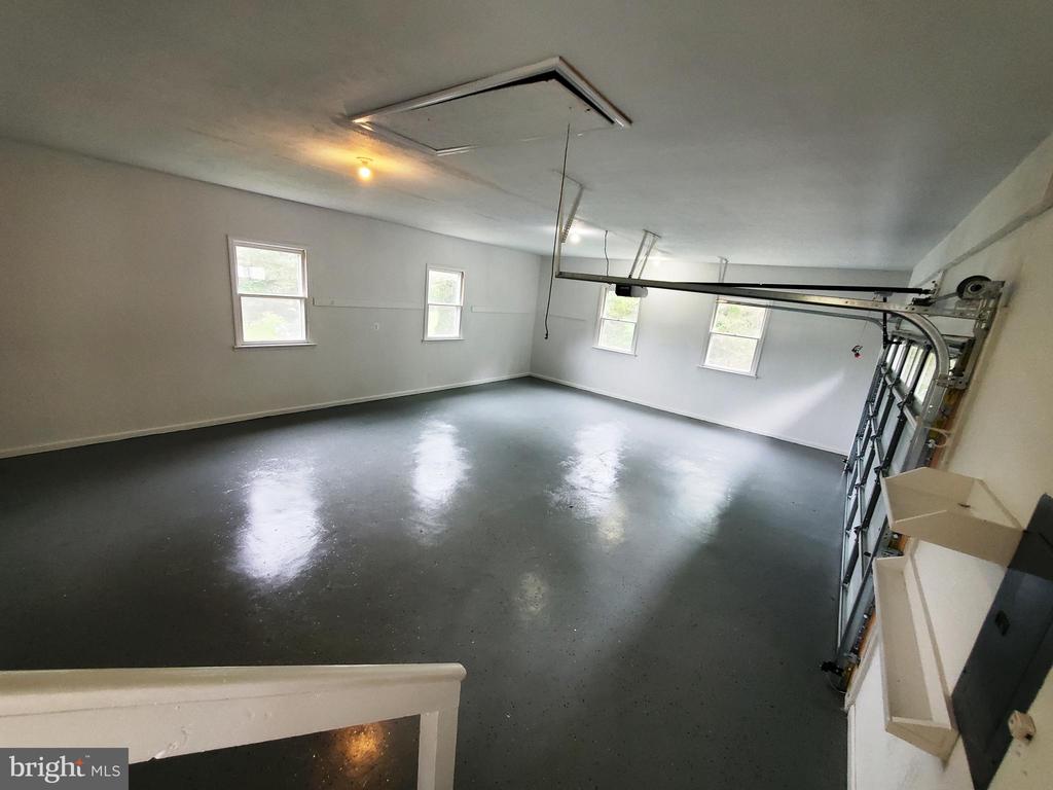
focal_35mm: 13
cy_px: 395
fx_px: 395
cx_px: 526
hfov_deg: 106.2
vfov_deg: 89.9
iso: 400
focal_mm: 1.8
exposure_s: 1/60
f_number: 2.2
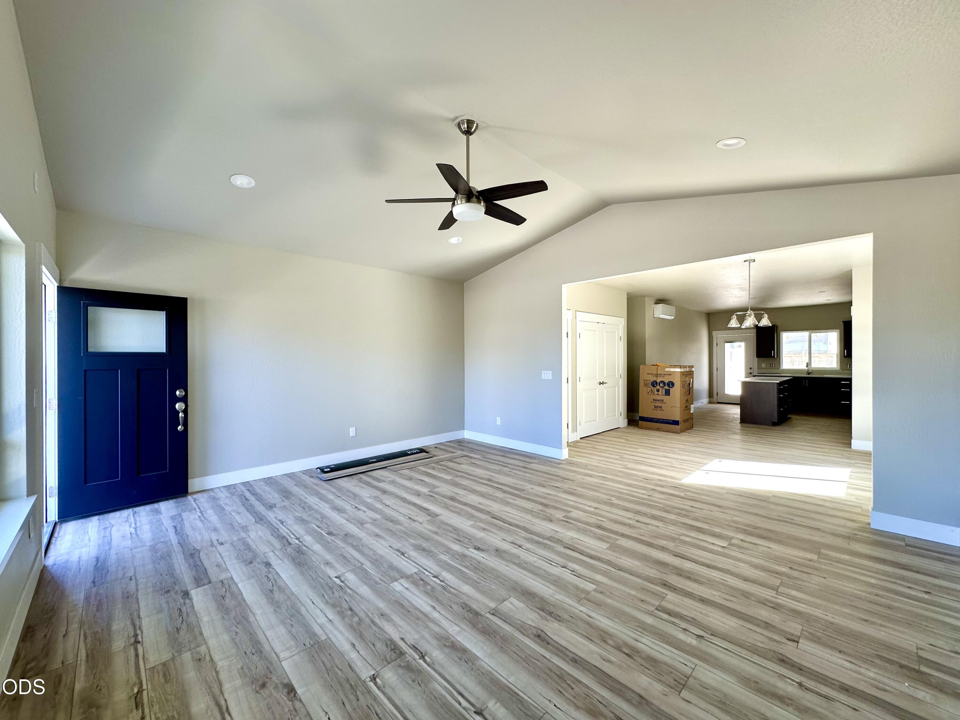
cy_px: 360
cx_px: 480
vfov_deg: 85.7
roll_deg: -0.3
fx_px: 388
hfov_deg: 102.1
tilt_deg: -0.2
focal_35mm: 14
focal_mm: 2.22
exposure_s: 1/99
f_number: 2.2
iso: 50
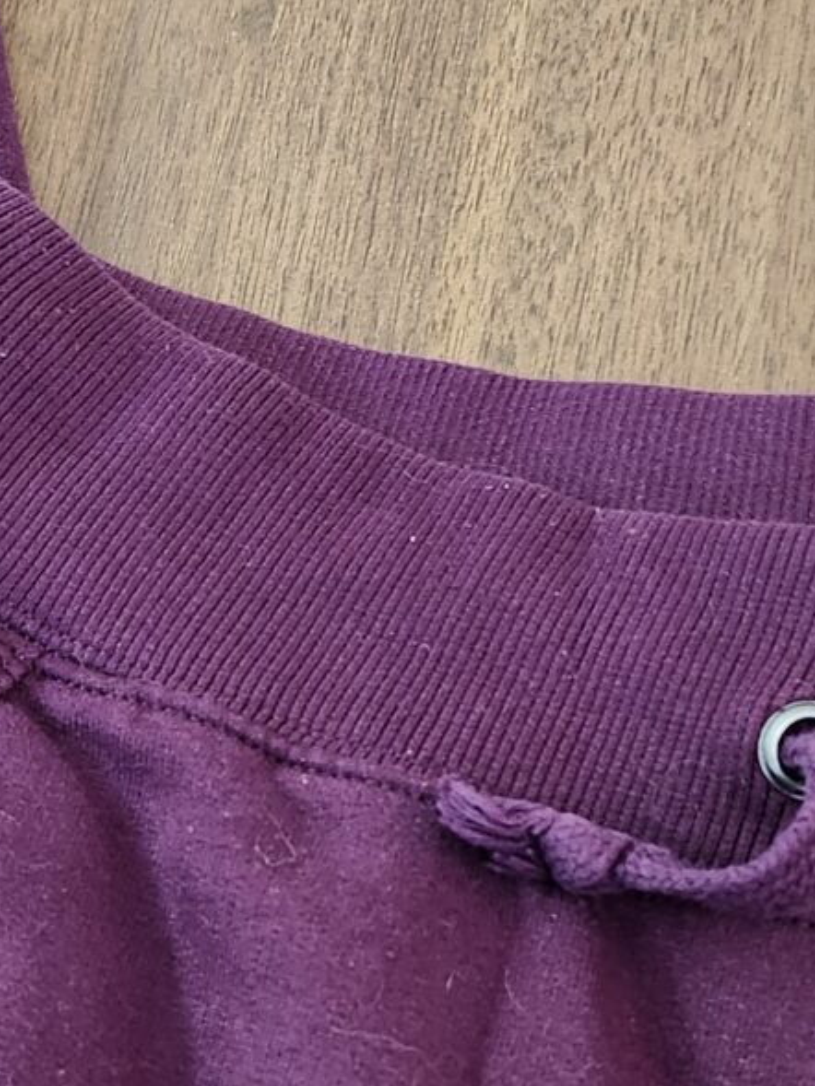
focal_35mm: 80
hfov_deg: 18.3
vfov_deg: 24.4
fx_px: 2510
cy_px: 586
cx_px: 177
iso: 640
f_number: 1.8
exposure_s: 1/24
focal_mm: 5.54
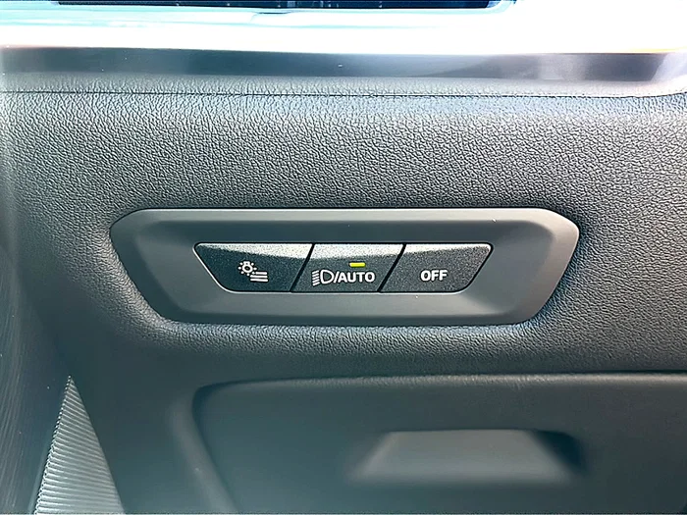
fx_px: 695
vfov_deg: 40.7
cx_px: 344
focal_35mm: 35
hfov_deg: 52.6
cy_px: 258
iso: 125
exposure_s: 1/85
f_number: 1.78
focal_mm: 6.86
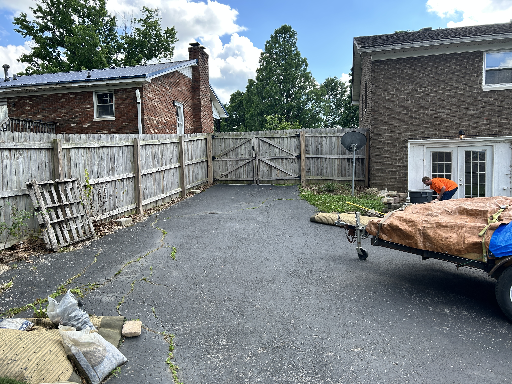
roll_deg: +1.1
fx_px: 385
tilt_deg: -4.3
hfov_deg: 67.3
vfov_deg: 53.1
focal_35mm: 26
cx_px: 256
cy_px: 192
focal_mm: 5.7
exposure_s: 1/982
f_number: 1.5
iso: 50
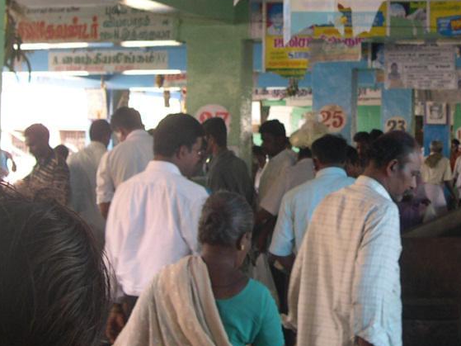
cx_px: 312
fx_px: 1158
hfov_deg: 22.4
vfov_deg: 16.9
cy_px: 92
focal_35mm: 87
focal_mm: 8
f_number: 2.8
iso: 100
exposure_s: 1/54.2
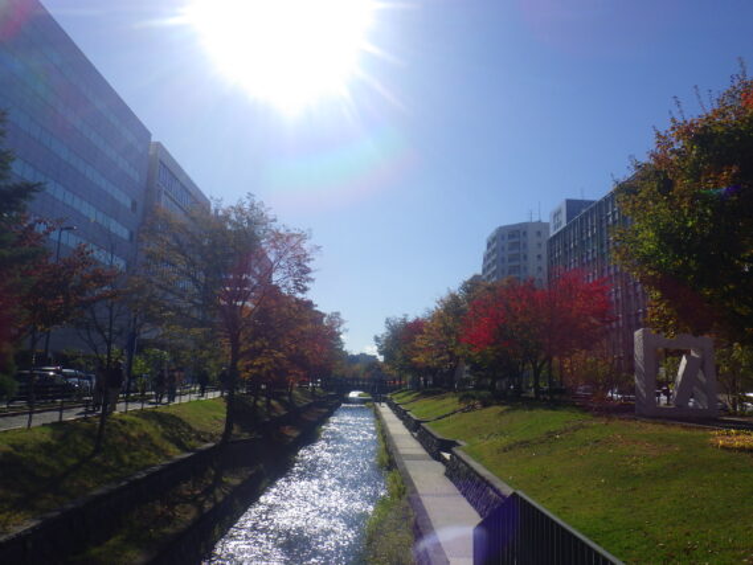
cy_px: 282
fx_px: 609
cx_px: 376
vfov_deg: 49.8
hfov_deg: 63.4
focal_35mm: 28
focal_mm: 5
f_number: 4.2
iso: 125
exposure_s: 1/2000
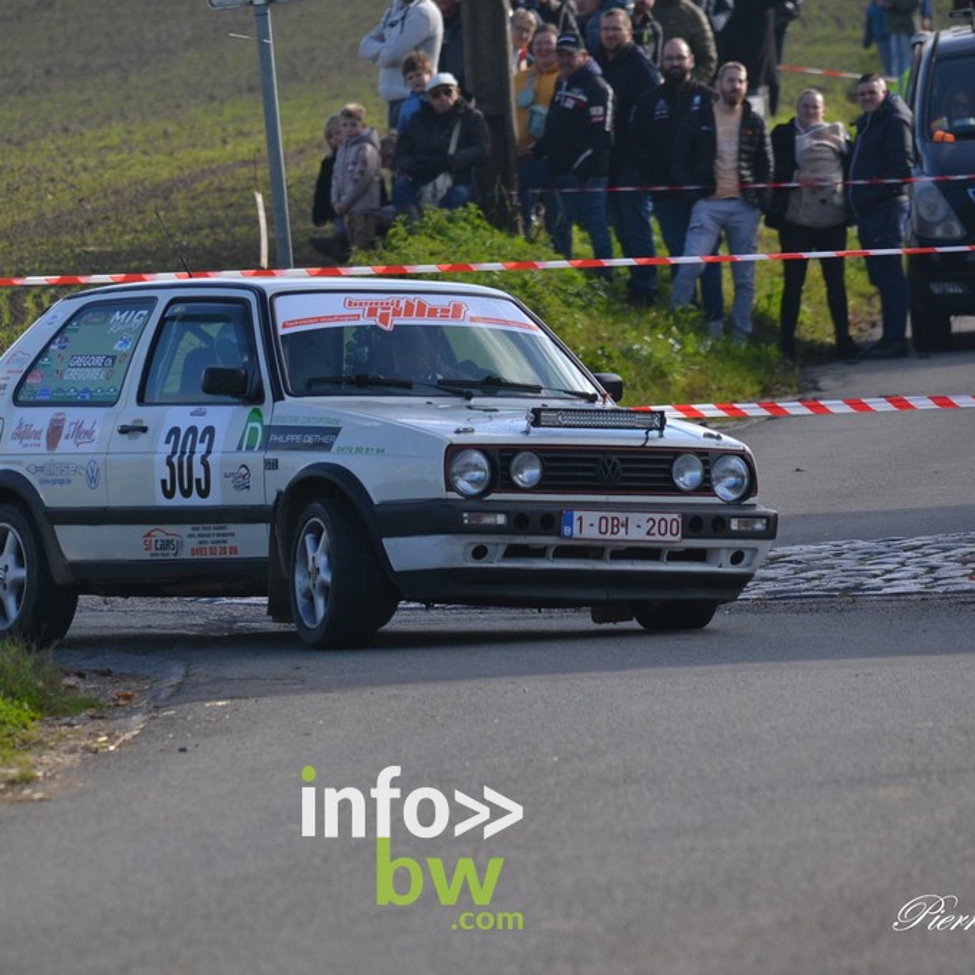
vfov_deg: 2.6
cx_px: 412
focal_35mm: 671
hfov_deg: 2.6
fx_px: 21382
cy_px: 488
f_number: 6
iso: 400
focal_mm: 350
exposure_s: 1/1250
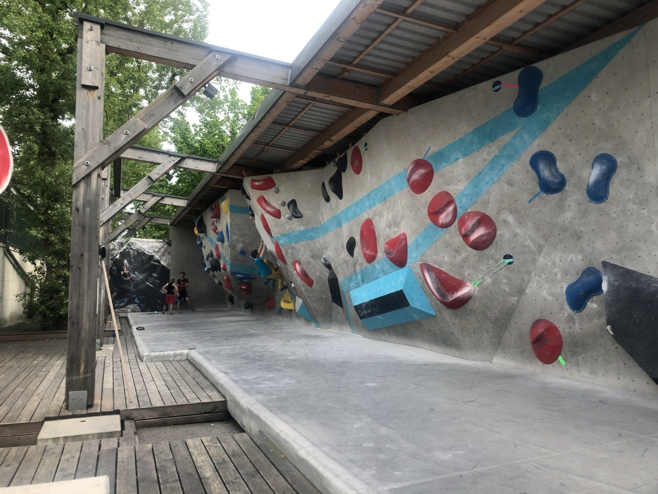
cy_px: 247
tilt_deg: +4.8
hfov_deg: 63.4
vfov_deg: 49.7
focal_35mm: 28
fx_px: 532
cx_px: 329
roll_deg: +1.0
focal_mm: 3.99
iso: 20
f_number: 1.8
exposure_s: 1/318
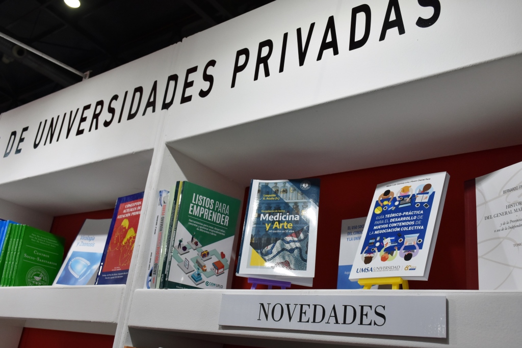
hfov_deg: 53.1
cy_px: 174
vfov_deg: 36.9
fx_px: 522
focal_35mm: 36
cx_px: 261
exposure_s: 1/200
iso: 800
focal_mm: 24
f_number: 7.1
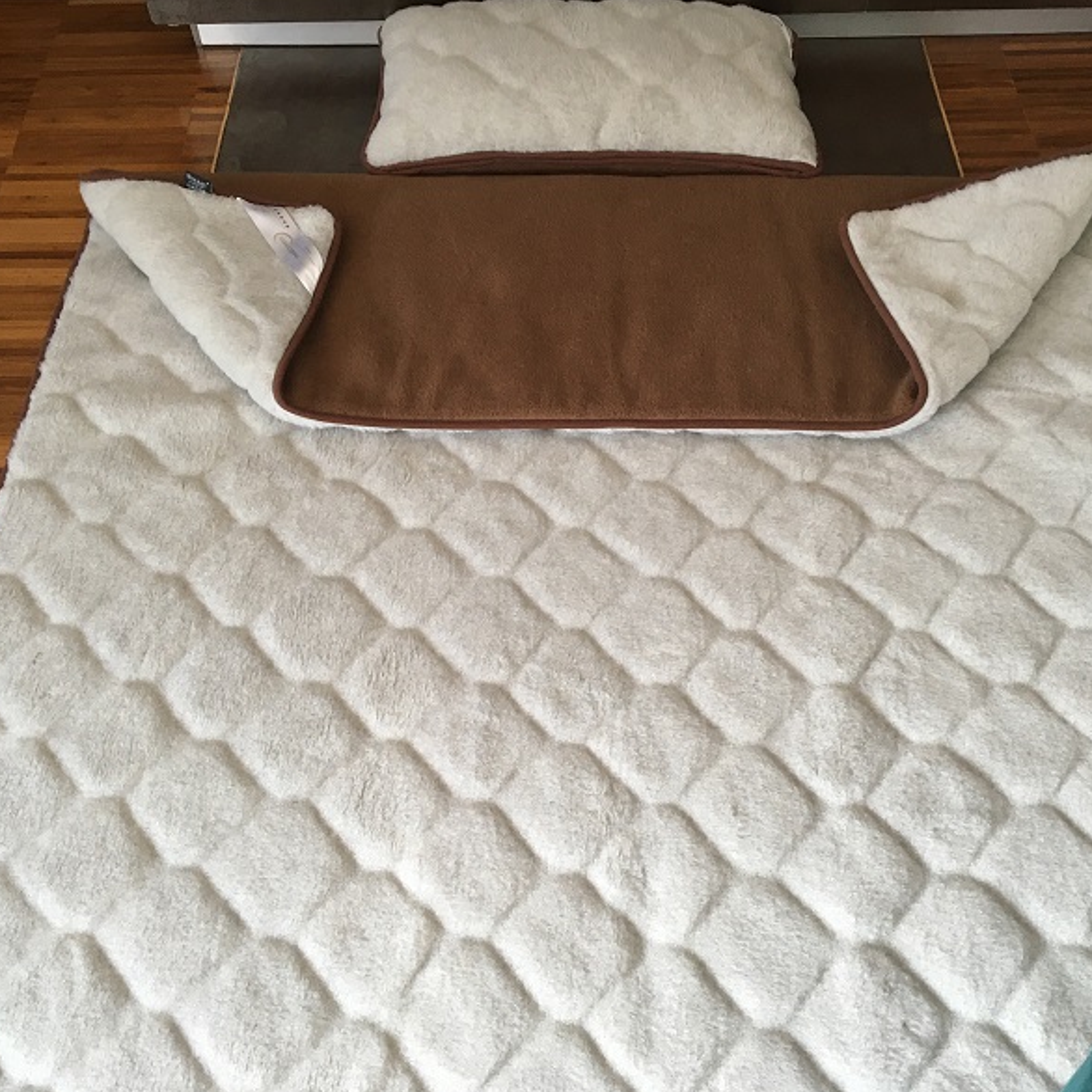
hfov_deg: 47.2
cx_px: 572
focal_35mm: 35
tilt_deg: -55.1
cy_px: 553
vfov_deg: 47.2
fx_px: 1249
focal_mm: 4.15
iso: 100
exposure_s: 1/33
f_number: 2.2
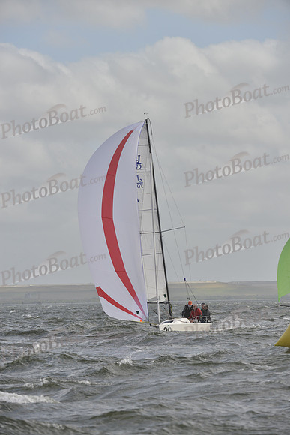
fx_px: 2657
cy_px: 218
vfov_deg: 9.4
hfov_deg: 6.2
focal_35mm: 220
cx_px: 145
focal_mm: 220
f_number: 8
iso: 400
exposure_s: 1/1600
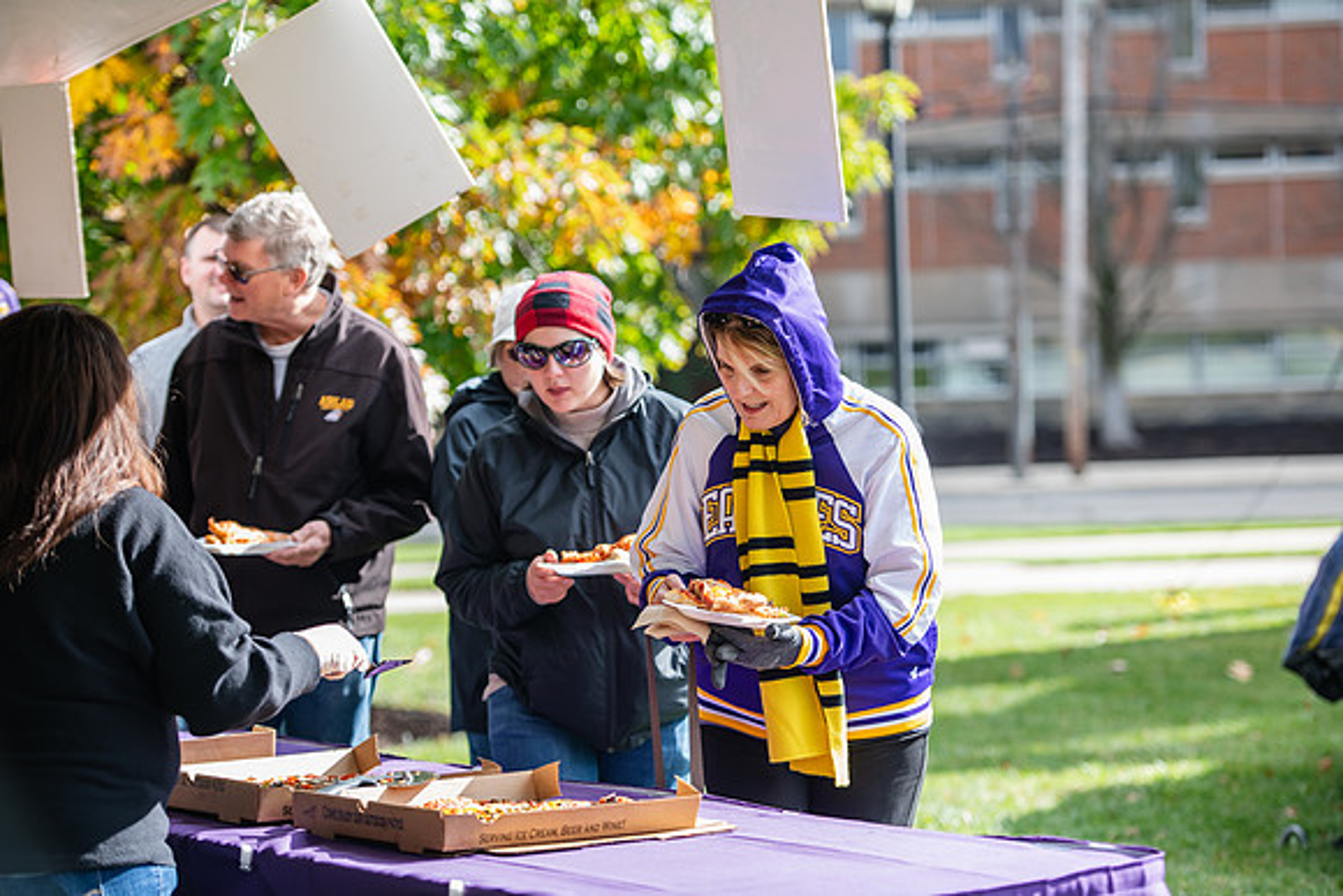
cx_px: 672
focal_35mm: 100
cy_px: 448
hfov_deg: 20.4
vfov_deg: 13.7
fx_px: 3731
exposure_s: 1/400
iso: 160
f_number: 3.2
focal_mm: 100
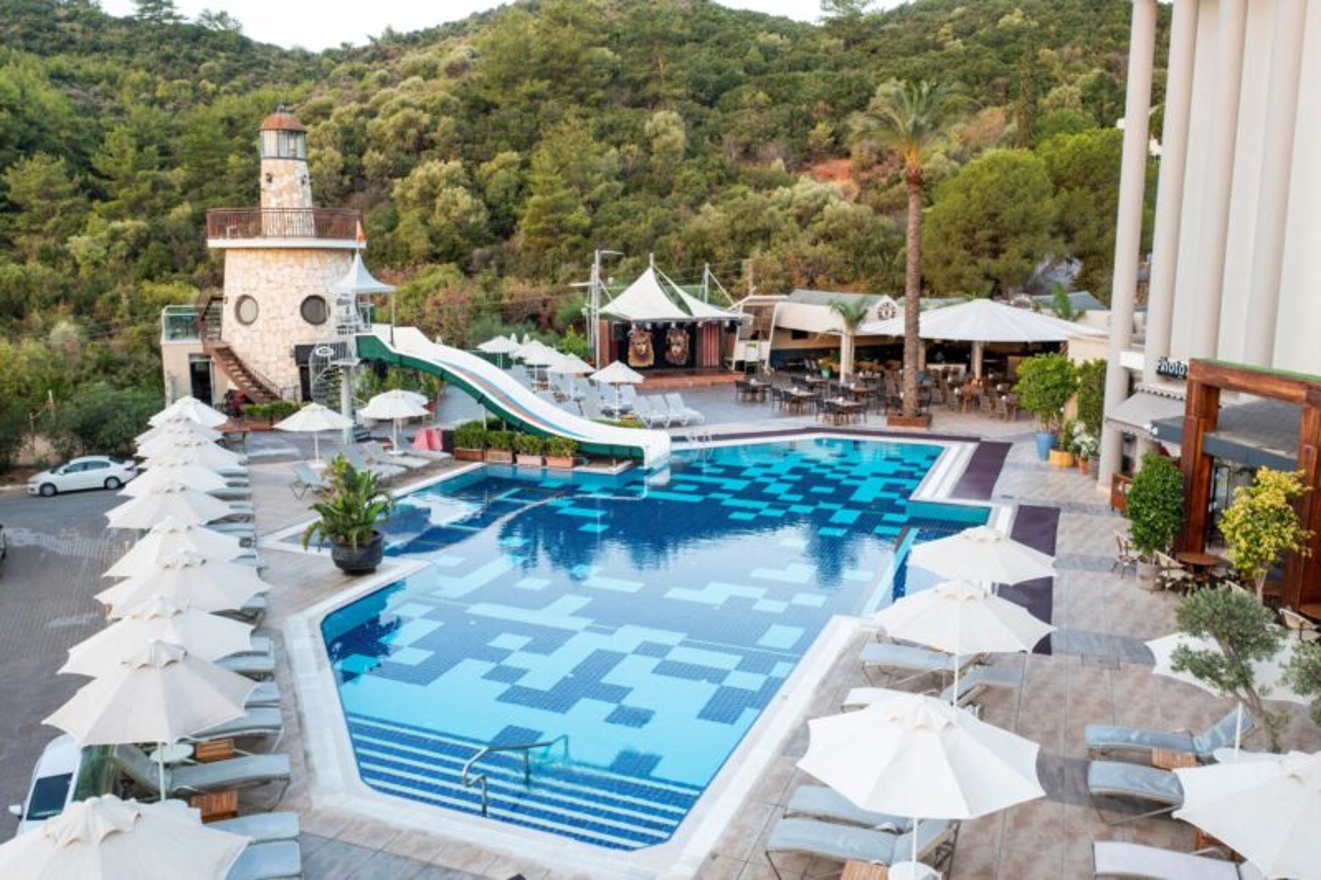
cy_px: 440
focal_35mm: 28
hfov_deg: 65.5
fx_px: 1027
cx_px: 660
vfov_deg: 46.4
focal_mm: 10.26
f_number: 3.2
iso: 100
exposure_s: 1/50
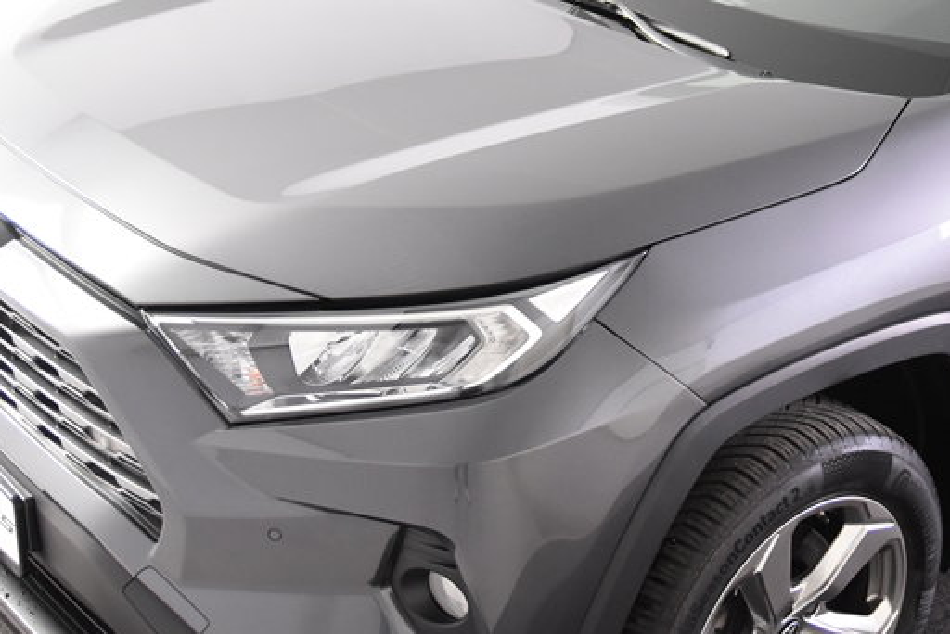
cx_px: 764
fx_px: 1743
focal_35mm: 66
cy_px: 262
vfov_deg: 20.6
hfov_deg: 29.8
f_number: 3.2
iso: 1600
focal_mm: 22
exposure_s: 1/40
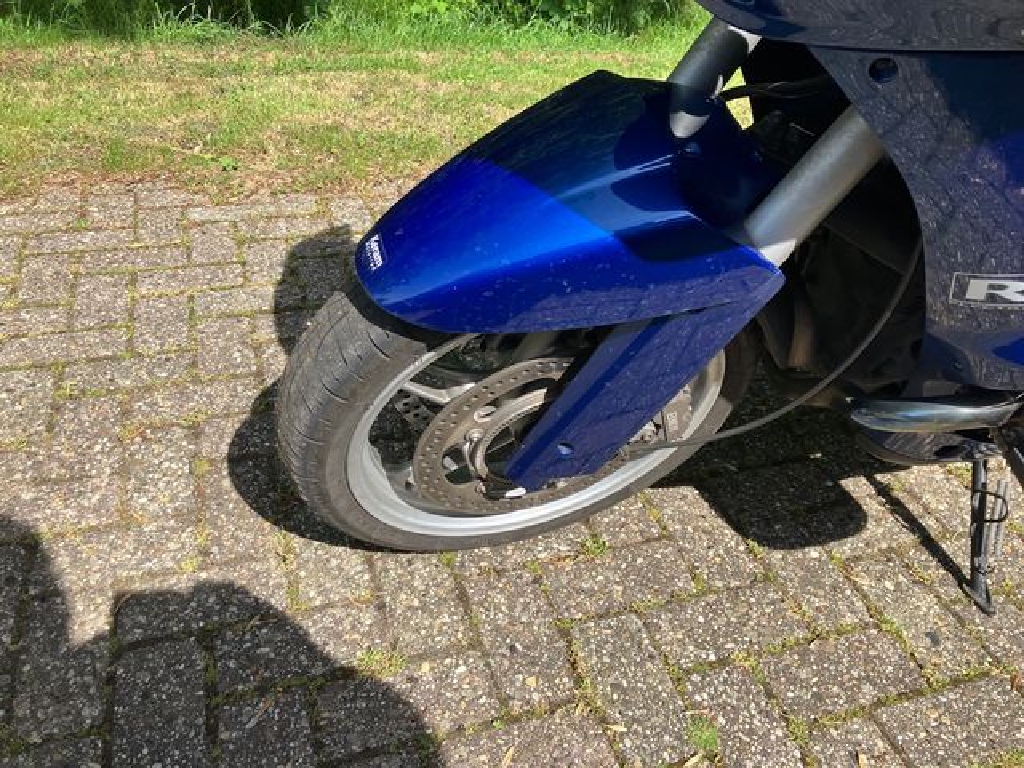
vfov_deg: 49.7
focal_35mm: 28
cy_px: 384
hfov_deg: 63.4
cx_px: 512
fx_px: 828
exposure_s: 1/827
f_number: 1.8
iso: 32
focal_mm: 3.99
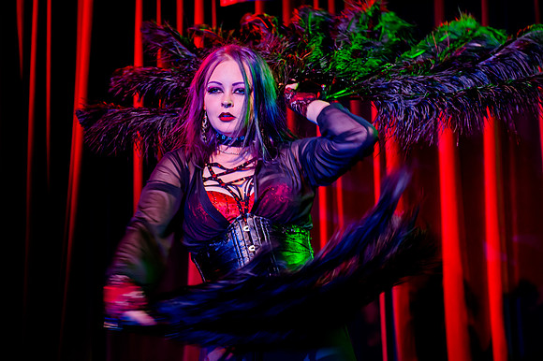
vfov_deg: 15.8
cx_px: 320
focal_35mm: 86
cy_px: 148
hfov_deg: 23.5
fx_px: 1303
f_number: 2.8
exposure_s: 1/80
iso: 3200
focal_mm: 70
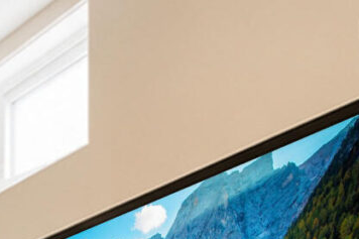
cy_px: 578
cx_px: -712
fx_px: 1146
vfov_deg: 10.3
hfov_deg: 11.2
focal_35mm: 115
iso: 12800
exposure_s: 1/160
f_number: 4
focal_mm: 16
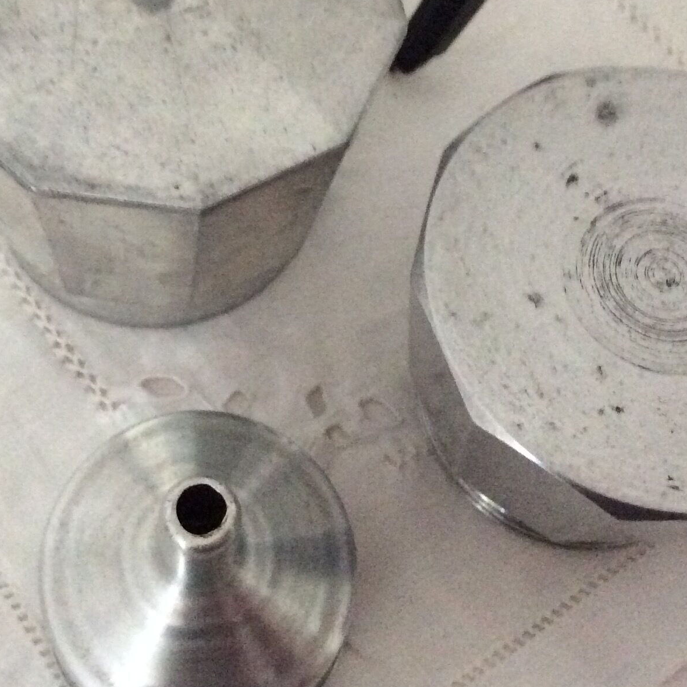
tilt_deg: -61.0
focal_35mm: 62
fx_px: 1392
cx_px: 268
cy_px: 183
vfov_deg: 27.4
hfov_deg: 27.6
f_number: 2.4
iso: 400
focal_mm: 3.3
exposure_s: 1/17
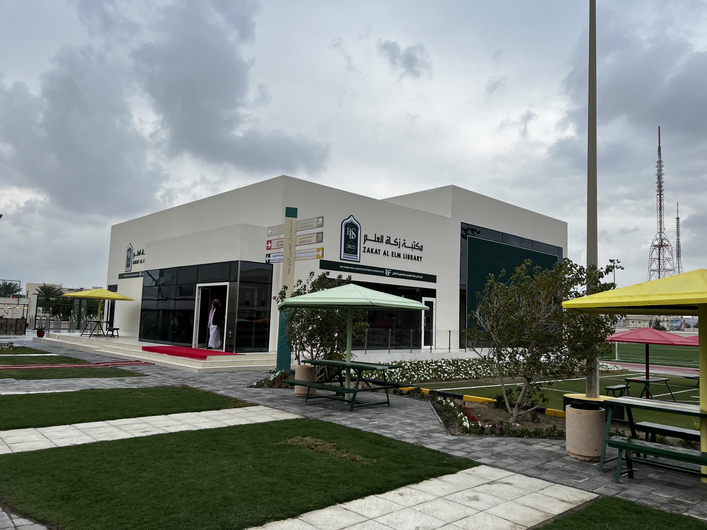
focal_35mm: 26
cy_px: 265
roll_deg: -1.1
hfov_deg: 67.3
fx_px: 531
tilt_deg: +4.5
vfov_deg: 53.1
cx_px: 354
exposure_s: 1/2915
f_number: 1.5
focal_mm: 5.7
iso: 50
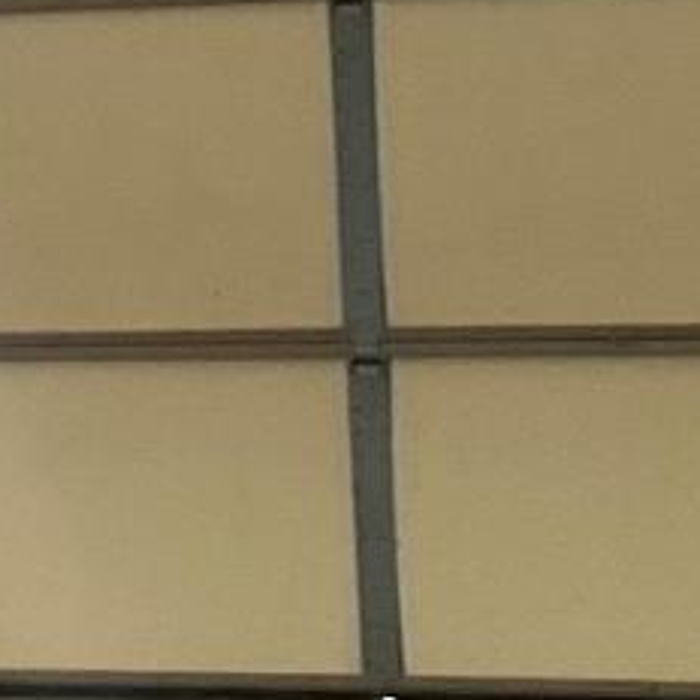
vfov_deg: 10.5
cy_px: 352
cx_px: -284
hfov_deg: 10.2
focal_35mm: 166
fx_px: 3798
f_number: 1.8
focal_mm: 3
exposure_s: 1/60
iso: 160
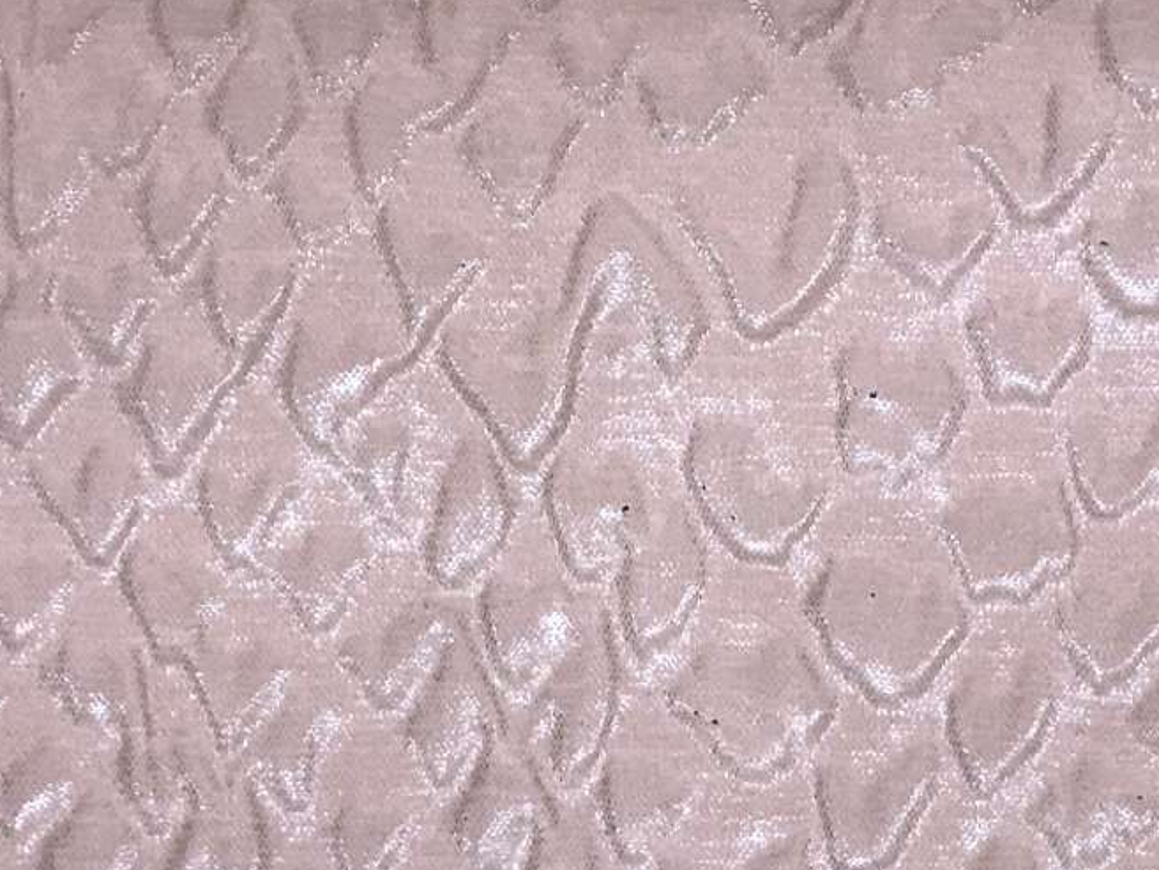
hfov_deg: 23.3
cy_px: 753
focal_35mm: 82
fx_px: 2745
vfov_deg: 17.8
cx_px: 1019
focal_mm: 3.99
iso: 40
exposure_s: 1/20
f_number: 1.8
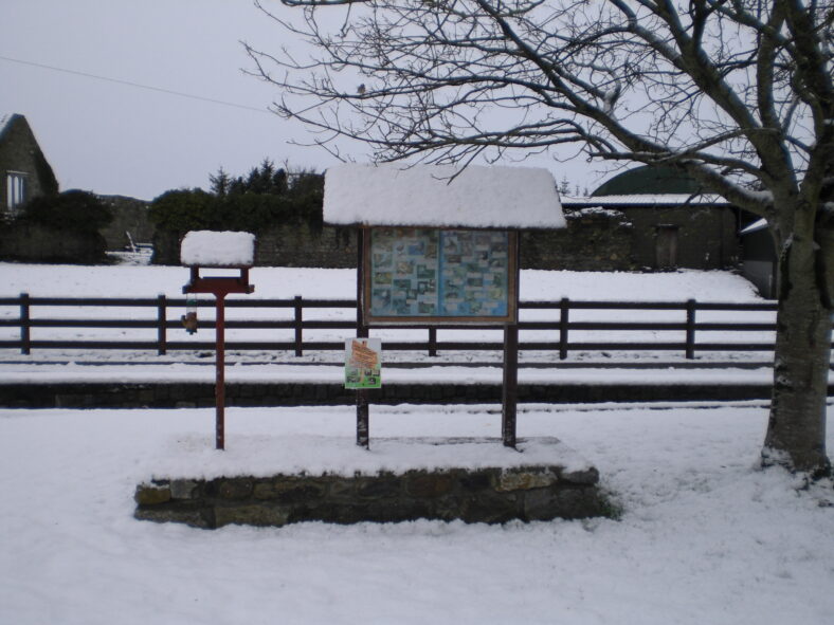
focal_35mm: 38
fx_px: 916
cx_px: 417
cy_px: 312
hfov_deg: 49.0
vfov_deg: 37.7
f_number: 3.1
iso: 50
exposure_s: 1/250
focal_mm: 6.3
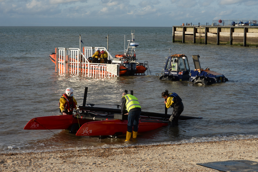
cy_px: 86
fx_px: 502
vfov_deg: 19.5
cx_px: 129
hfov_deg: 28.8
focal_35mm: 70
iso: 800
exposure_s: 1/1600
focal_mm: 70
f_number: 10
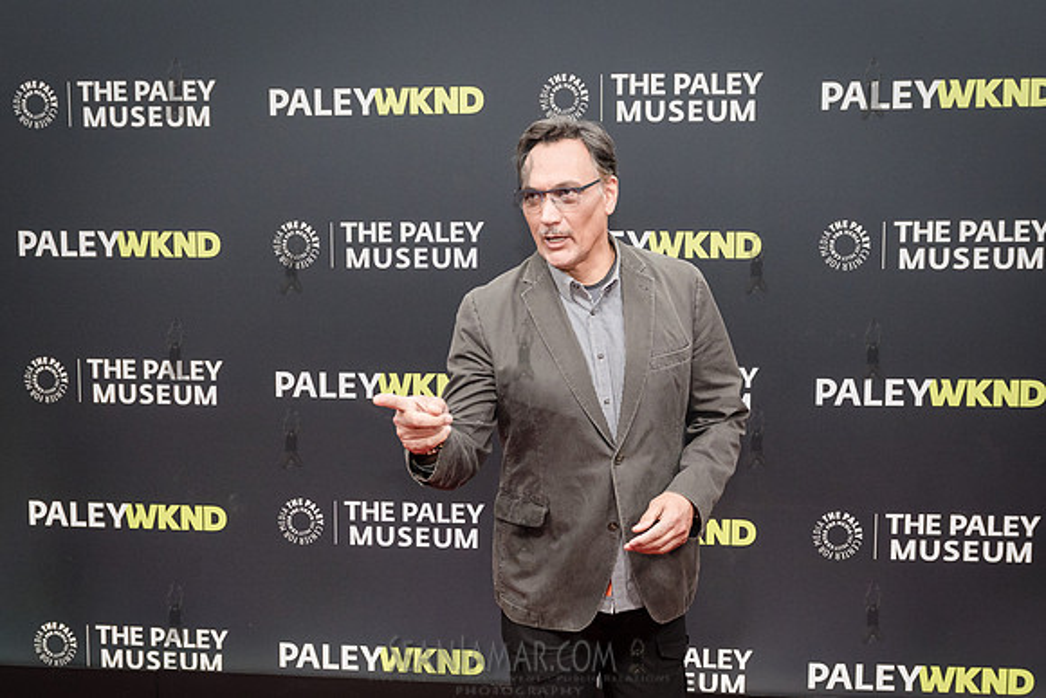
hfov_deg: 49.5
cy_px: 411
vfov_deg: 34.2
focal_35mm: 39
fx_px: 1130
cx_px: 600
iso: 1250
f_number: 4
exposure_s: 1/200
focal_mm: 24
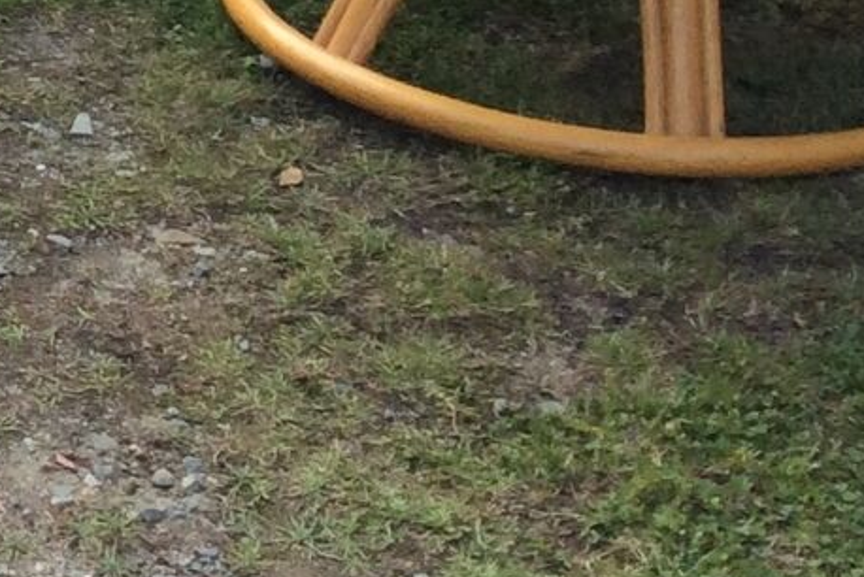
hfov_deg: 13.1
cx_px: -555
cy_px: -556
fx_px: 3482
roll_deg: -0.4
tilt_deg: -16.0
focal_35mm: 145
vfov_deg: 9.0
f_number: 2.4
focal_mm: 3.3
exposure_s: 1/165
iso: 32
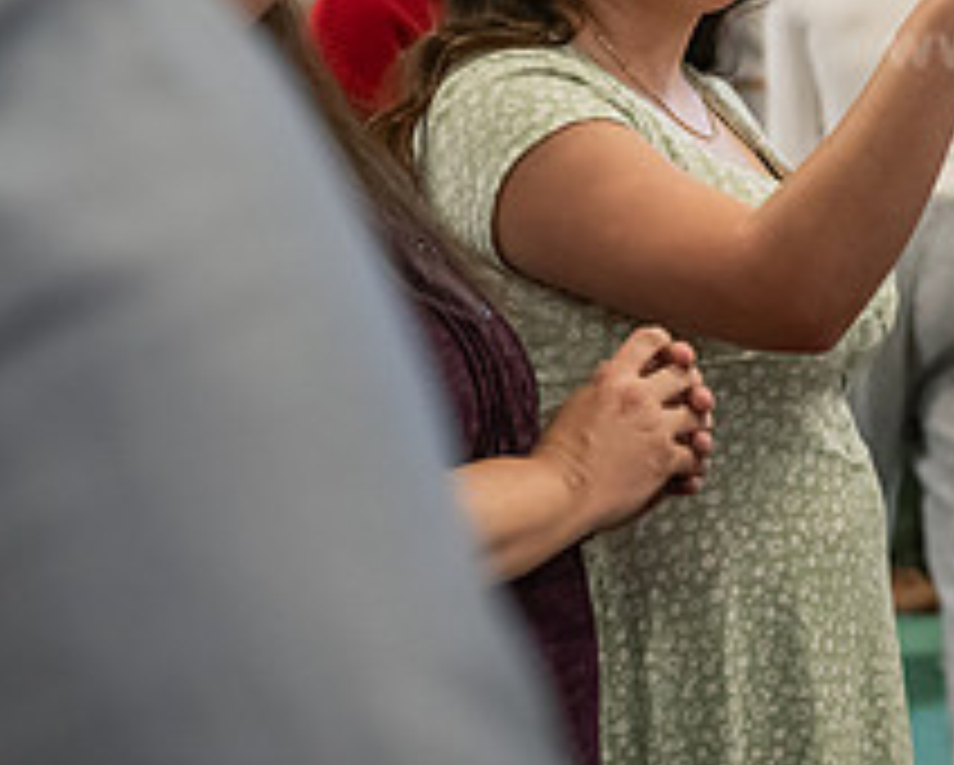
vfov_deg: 12.5
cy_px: 142
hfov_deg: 15.6
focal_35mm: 123
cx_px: 680
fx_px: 3476
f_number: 3.2
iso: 2500
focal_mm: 48
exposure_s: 1/160
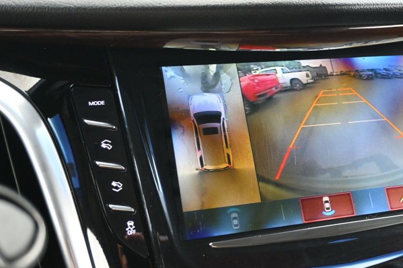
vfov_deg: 28.2
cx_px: 276
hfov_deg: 40.7
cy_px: 155
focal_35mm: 48
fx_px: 534
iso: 1250
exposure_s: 1/125
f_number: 4.2
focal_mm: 23
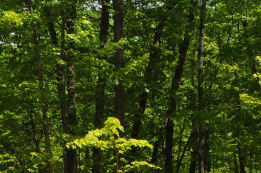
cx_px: 95
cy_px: 174
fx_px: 760
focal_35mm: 105
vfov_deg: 12.8
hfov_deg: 19.4
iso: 800
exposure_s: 1/250
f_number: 14
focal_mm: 28
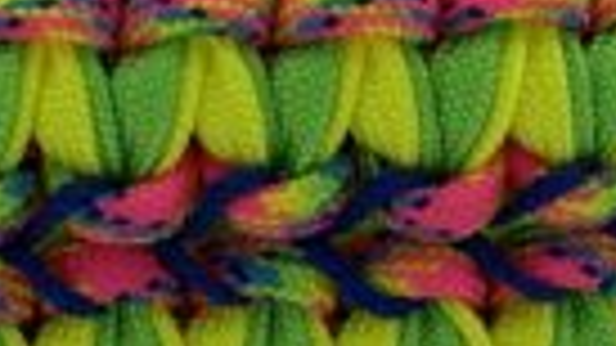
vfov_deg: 5.3
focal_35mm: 229
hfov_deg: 9.4
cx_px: 261
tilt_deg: -18.1
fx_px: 3740
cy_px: 49
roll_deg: +0.9
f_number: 1.78
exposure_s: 1/2762
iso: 64
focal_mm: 6.76
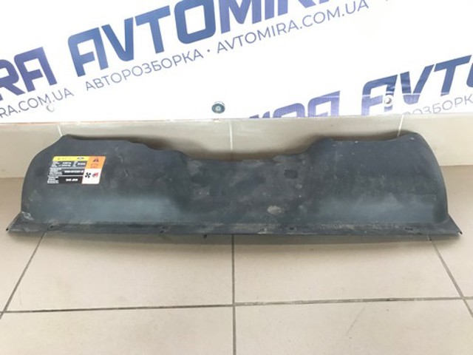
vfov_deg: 49.7
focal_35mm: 28
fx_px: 383
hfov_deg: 63.4
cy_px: 178
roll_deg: +1.4
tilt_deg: -36.9
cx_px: 236
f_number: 1.8
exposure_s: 1/25
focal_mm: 3.99
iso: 40
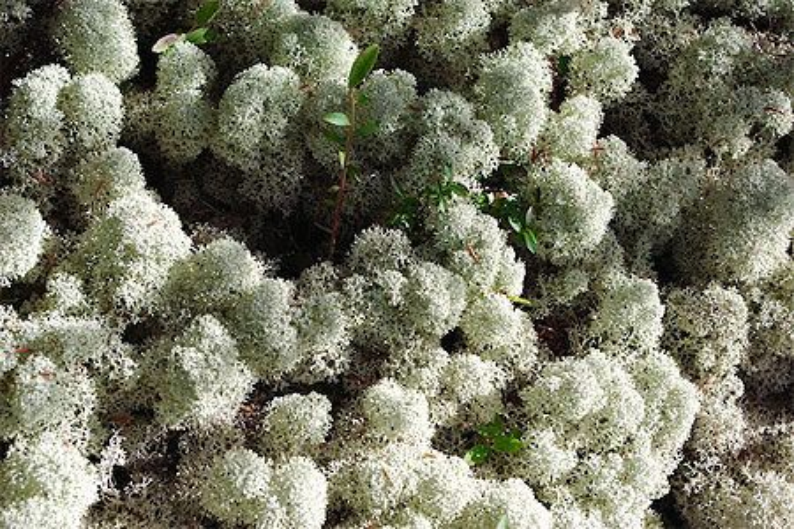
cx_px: 397
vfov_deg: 18.2
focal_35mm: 75
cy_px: 264
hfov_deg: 27.0
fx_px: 1654
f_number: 8
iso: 200
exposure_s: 1/125
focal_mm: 50
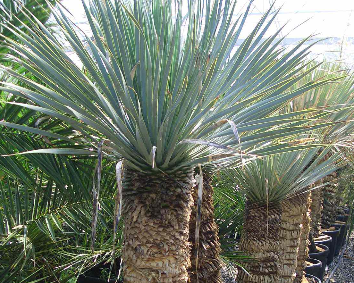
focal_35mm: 58
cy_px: 219
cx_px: 164
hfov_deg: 32.5
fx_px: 608
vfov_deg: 25.8
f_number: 2.8
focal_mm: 6.8
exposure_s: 1/200
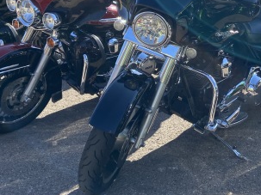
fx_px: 415
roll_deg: +2.7
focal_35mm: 55
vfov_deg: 25.9
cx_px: 207
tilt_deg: -12.2
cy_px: 28
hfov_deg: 34.0
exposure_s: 1/1629
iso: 32
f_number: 1.8
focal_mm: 4.25
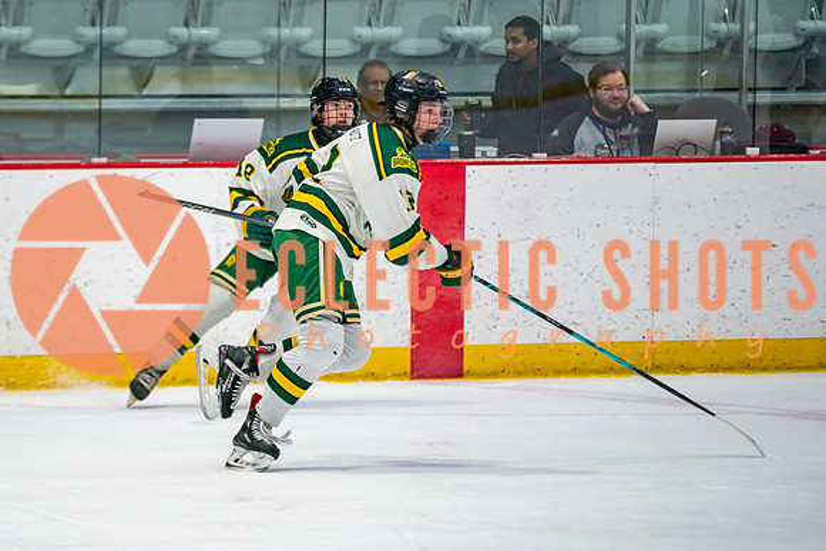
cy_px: 260
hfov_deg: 6.5
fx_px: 7301
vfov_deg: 4.3
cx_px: 208
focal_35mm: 318
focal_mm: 200
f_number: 2.8
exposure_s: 1/640
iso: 640
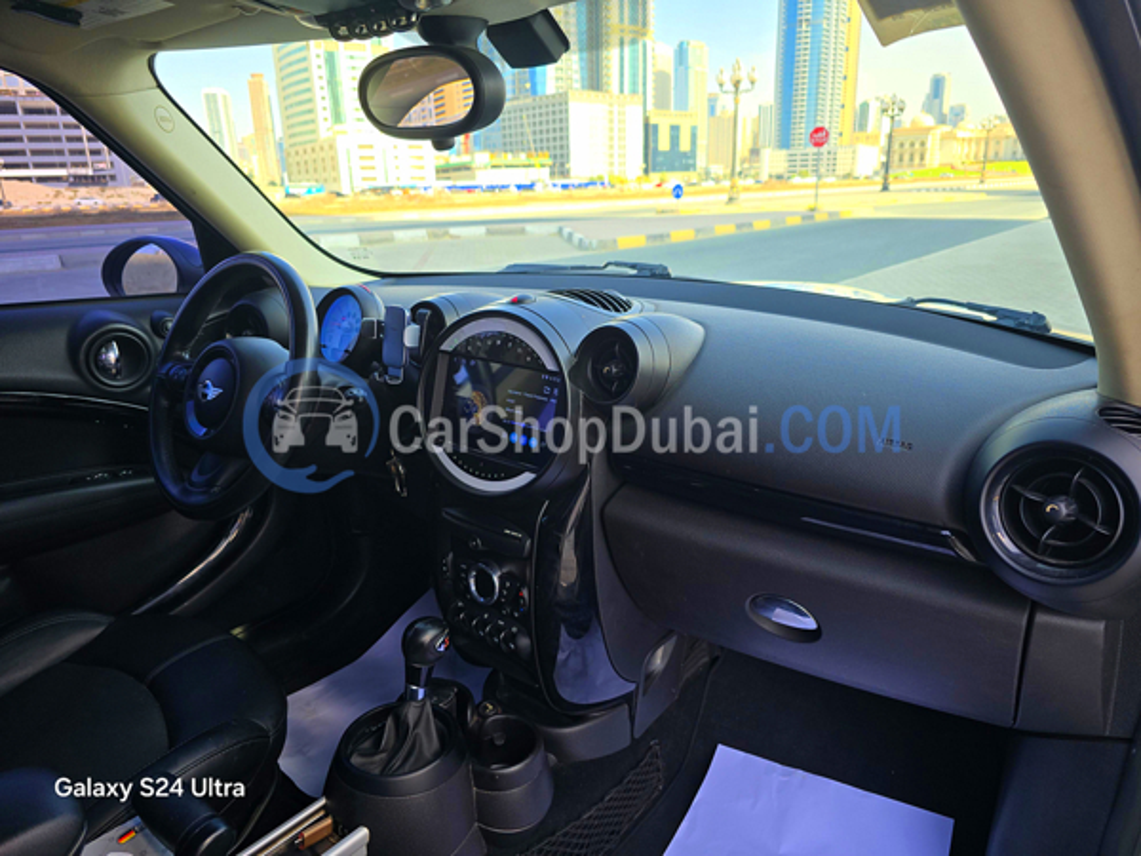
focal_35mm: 23
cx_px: 570
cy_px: 428
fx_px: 758
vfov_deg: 58.9
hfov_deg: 73.9
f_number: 1.7
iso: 16
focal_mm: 6.3
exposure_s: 1/180
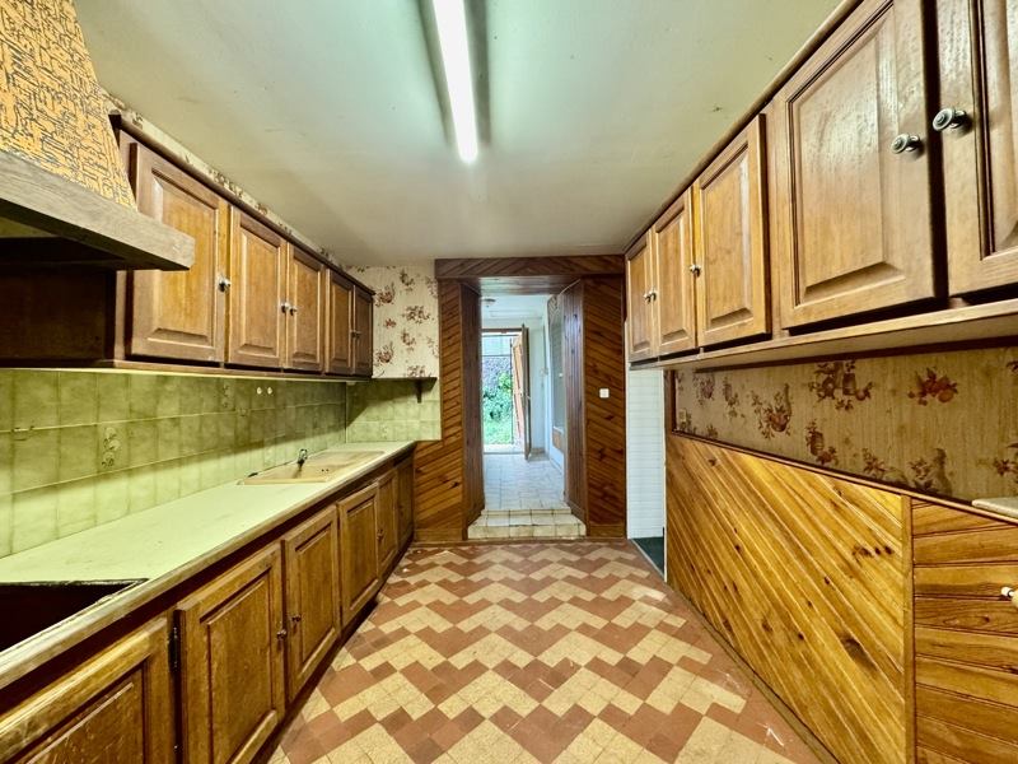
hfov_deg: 102.1
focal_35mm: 14
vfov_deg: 85.7
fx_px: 412
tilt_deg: +1.2
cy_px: 382
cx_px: 509
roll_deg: +1.5
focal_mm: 2.22
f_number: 2.2
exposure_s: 1/50
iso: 640
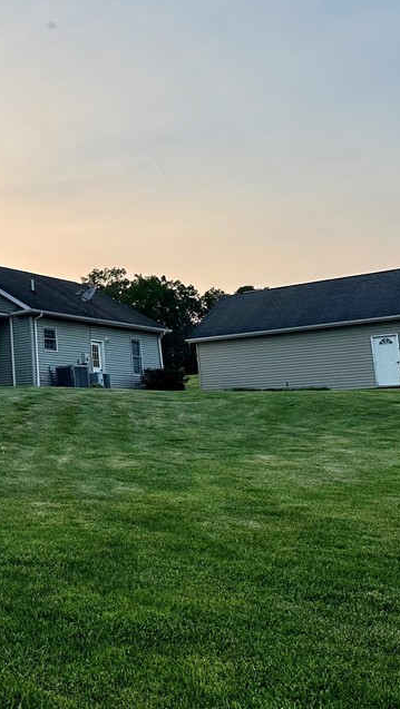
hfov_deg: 25.9
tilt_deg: +8.2
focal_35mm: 42
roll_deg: +1.1
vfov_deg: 48.2
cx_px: -58
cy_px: 308
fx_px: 791
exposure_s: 1/1453
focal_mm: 6.86
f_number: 1.78
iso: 80
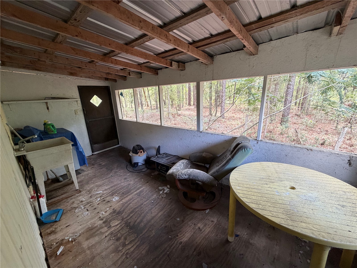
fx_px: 144
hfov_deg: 102.1
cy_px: 134
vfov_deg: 85.7
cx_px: 178
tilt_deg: -16.2
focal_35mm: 14
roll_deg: +2.1
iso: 320
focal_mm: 2.22
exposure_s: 1/83
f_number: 2.2
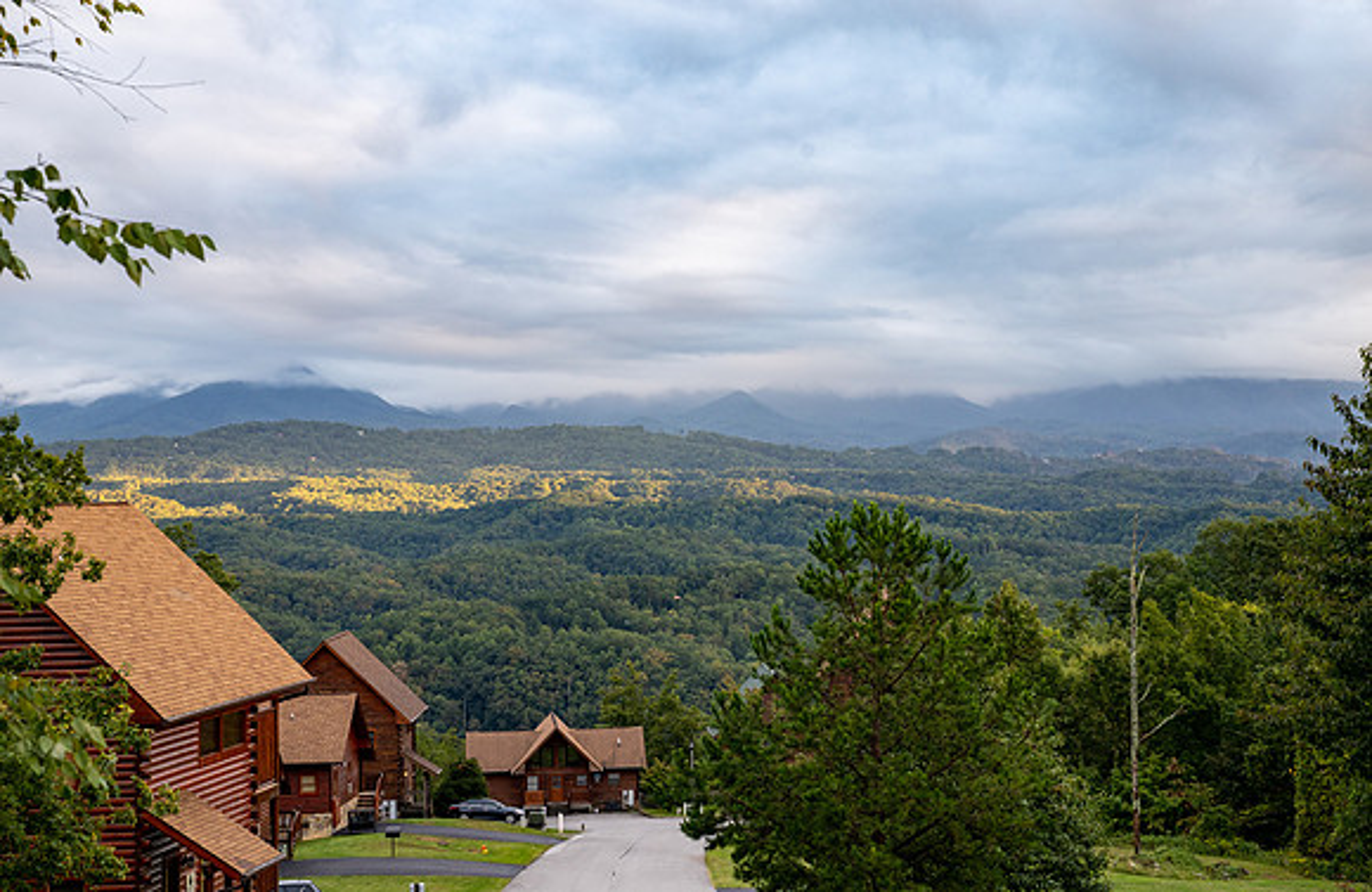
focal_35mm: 71
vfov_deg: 19.0
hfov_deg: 28.8
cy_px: 457
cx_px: 686
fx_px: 2668
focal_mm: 70
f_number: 8
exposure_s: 1/60
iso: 640
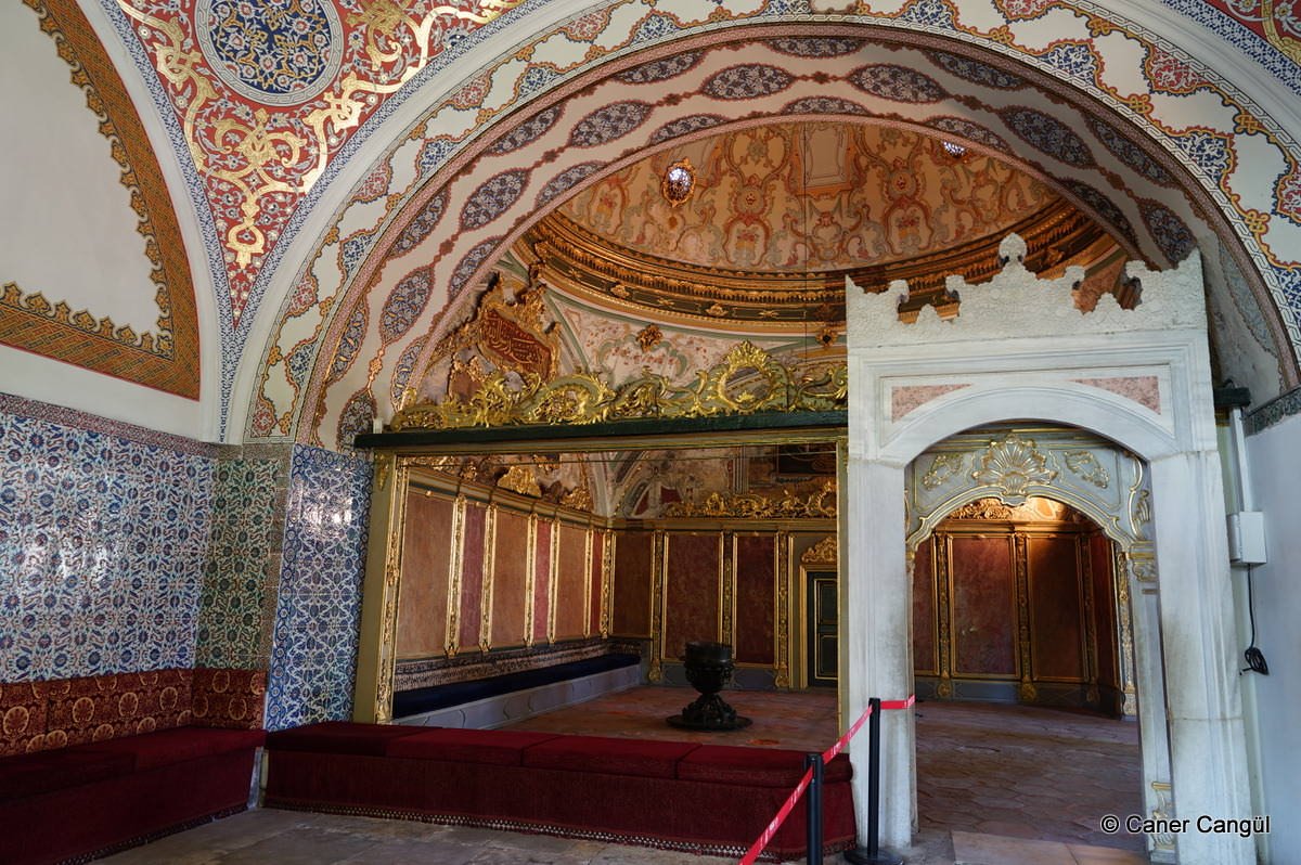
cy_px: 432
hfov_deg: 73.8
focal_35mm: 24
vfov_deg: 53.1
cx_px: 650
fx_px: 867
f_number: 5.6
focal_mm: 24
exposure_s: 1/4
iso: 320
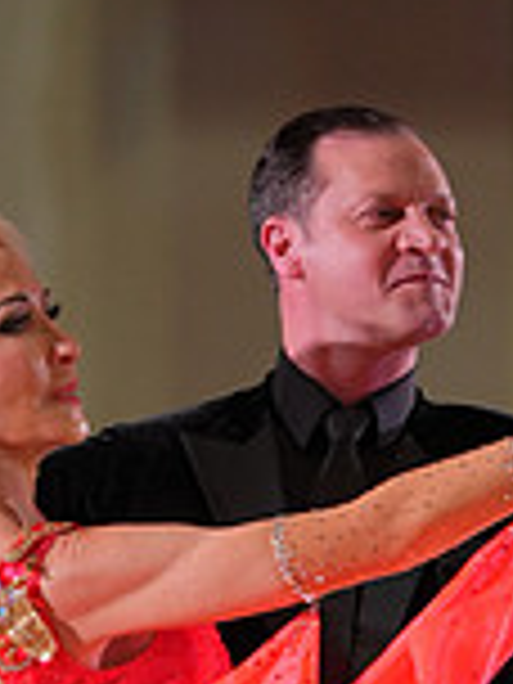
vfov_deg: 2.9
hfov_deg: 2.2
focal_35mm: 679
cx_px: 241
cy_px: 1107
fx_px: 13417
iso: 1000
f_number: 2.8
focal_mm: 185
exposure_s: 1/400
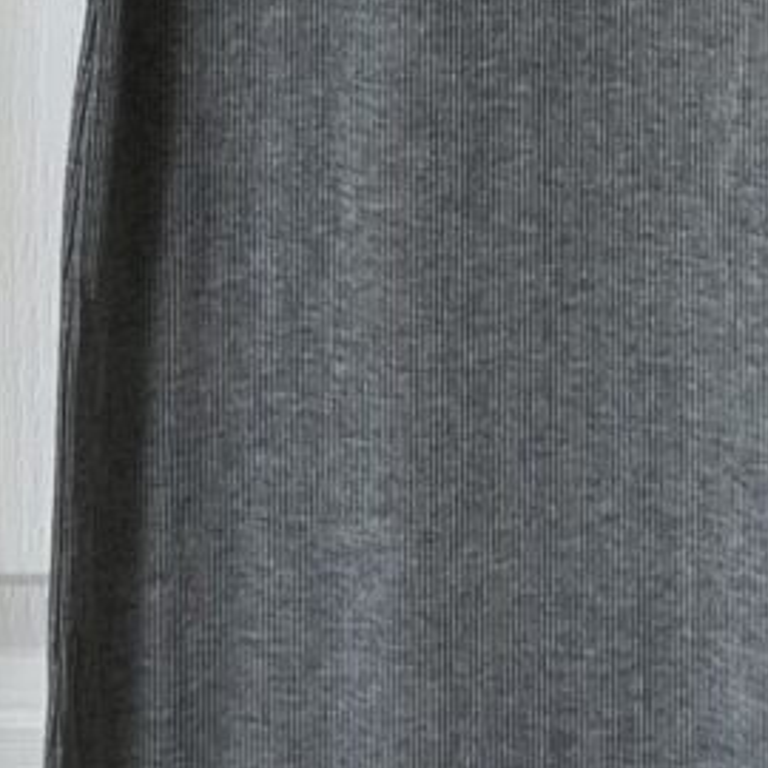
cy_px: -700
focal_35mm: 174
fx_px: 4368
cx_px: 586
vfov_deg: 9.5
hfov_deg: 10.0
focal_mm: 5.1
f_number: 1.6
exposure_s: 1/121
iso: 64
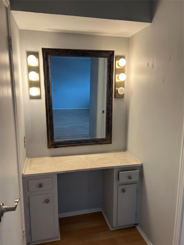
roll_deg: +0.1
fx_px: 184
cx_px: 92
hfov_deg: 53.1
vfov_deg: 67.3
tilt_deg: -8.4
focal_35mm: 26
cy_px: 122
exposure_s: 1/120
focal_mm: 5.7
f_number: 1.5
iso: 100
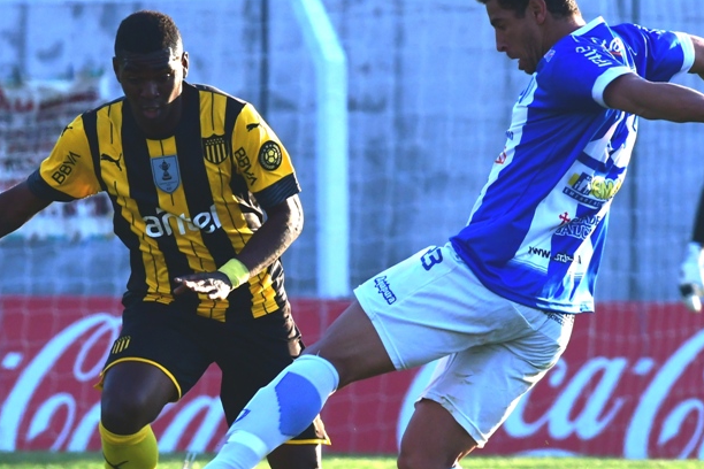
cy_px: 309
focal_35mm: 1004
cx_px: 235
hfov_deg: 2.1
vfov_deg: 1.4
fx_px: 19632
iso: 1250
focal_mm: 400
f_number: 11
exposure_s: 1/800
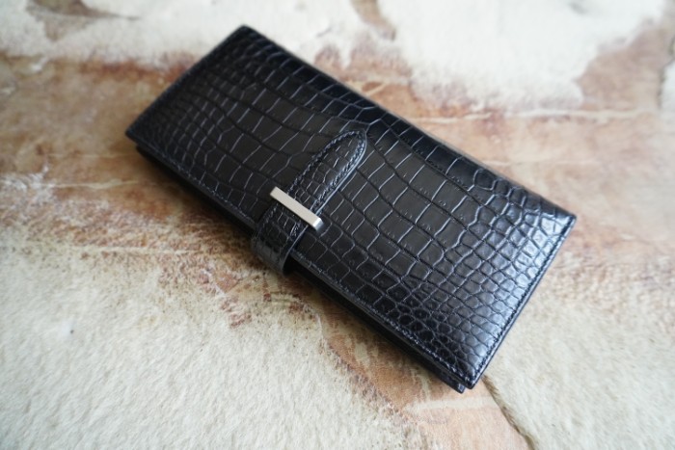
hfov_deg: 73.7
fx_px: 450
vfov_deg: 53.2
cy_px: 225
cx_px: 338
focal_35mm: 24
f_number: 3.5
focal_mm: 16
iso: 3200
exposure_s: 1/160
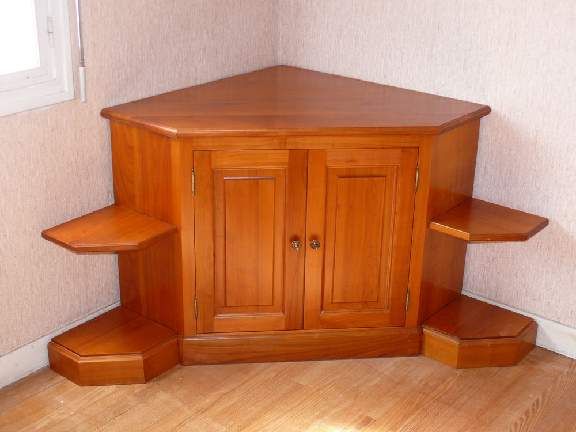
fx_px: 882
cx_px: 288
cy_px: 216
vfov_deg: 27.5
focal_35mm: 53
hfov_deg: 36.2
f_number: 3.2
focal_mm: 10
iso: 100
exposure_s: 1/30
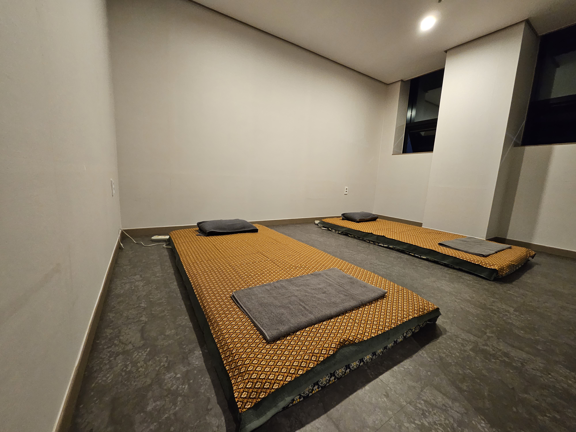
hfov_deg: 106.2
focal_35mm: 13
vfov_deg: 89.9
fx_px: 216
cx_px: 288
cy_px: 216
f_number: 2.2
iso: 500
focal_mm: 1.7
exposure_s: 1/30
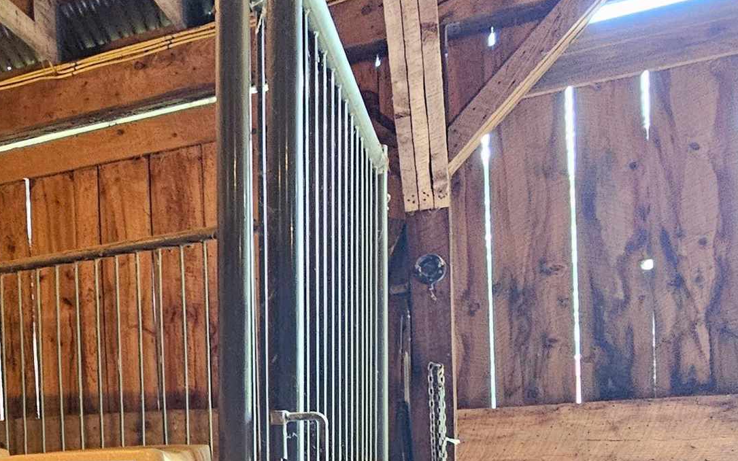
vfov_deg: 30.6
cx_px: 46
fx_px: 784
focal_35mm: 39
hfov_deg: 44.8
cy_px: 452
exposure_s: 1/30
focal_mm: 2.2
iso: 640
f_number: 2.2
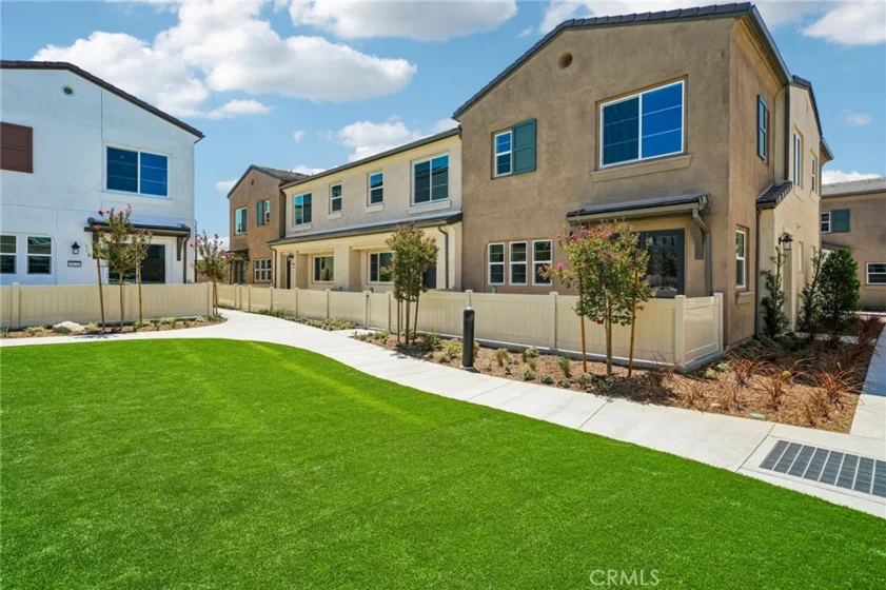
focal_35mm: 17
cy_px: 295
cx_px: 443
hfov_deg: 93.3
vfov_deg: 70.4
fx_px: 418
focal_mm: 17
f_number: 7.1
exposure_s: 1/250
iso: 100
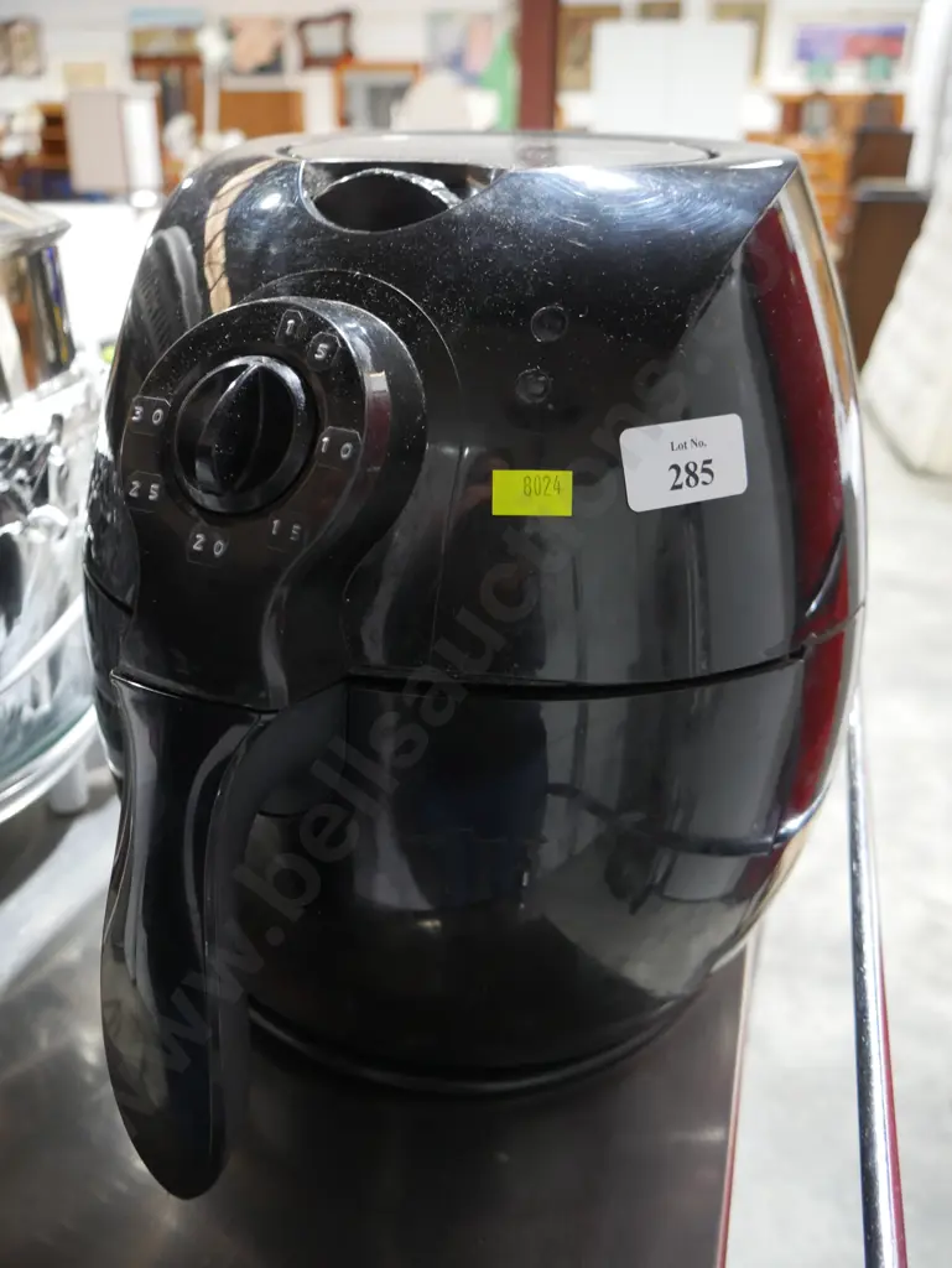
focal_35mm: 28
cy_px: 634
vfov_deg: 63.4
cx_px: 476
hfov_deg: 49.8
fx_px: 1026
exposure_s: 1/60
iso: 1000
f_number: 3.5
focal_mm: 14
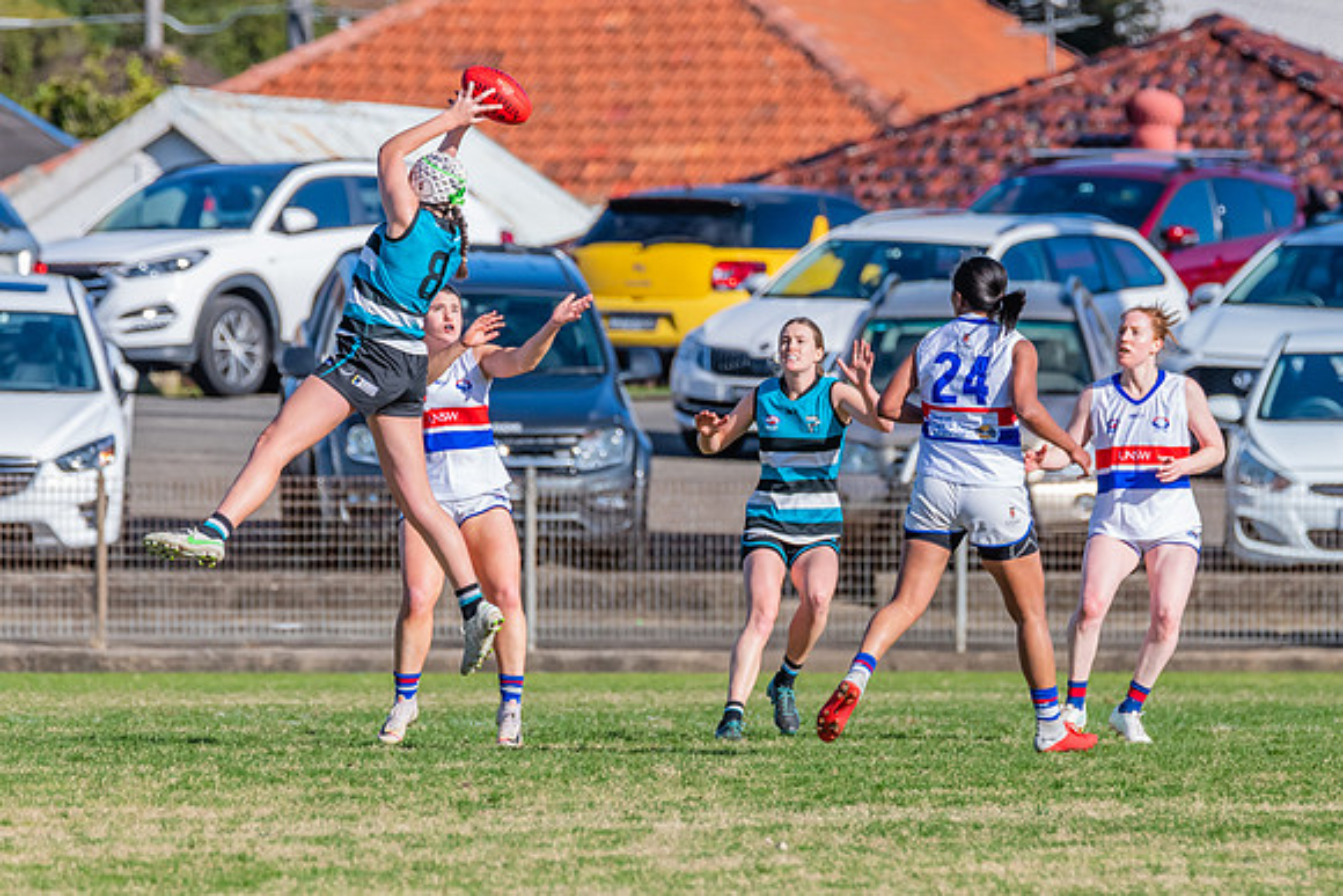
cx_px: 877
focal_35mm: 767
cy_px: 394
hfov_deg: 2.7
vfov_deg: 1.8
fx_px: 28633
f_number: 11
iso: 800
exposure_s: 1/1600
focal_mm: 500
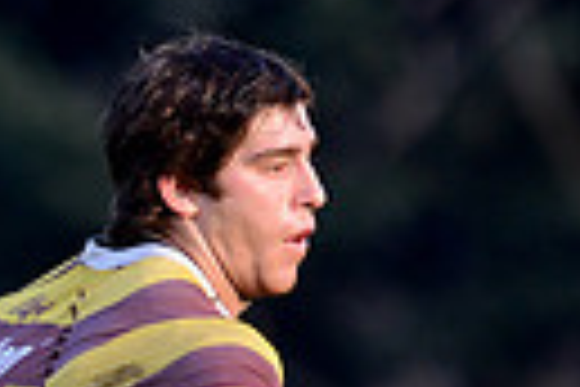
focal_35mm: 1894
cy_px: 835
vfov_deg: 0.7
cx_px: -292
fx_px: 30512
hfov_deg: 1.1
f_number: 4
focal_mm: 420
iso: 1100
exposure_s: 1/1250
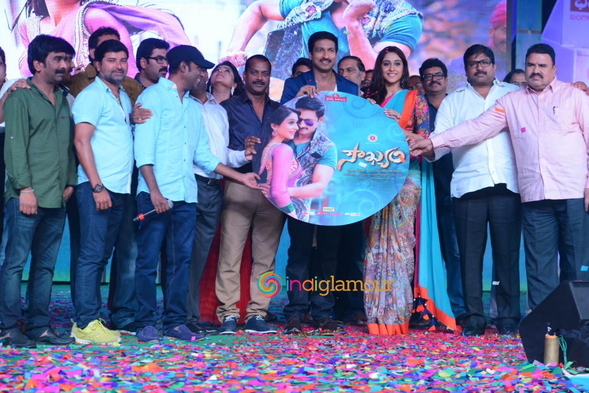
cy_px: 161
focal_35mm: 83
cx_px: 325
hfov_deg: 24.5
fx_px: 1358
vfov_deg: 16.5
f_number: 7.1
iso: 800
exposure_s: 1/160
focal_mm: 70
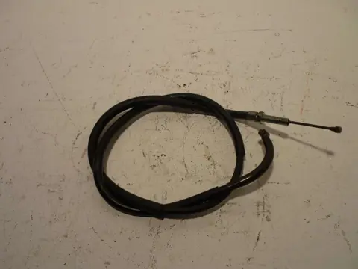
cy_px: 134
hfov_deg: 55.4
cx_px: 179
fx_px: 341
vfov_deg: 42.9
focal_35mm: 33
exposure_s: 1/60
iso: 80
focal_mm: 5.5
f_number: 2.8
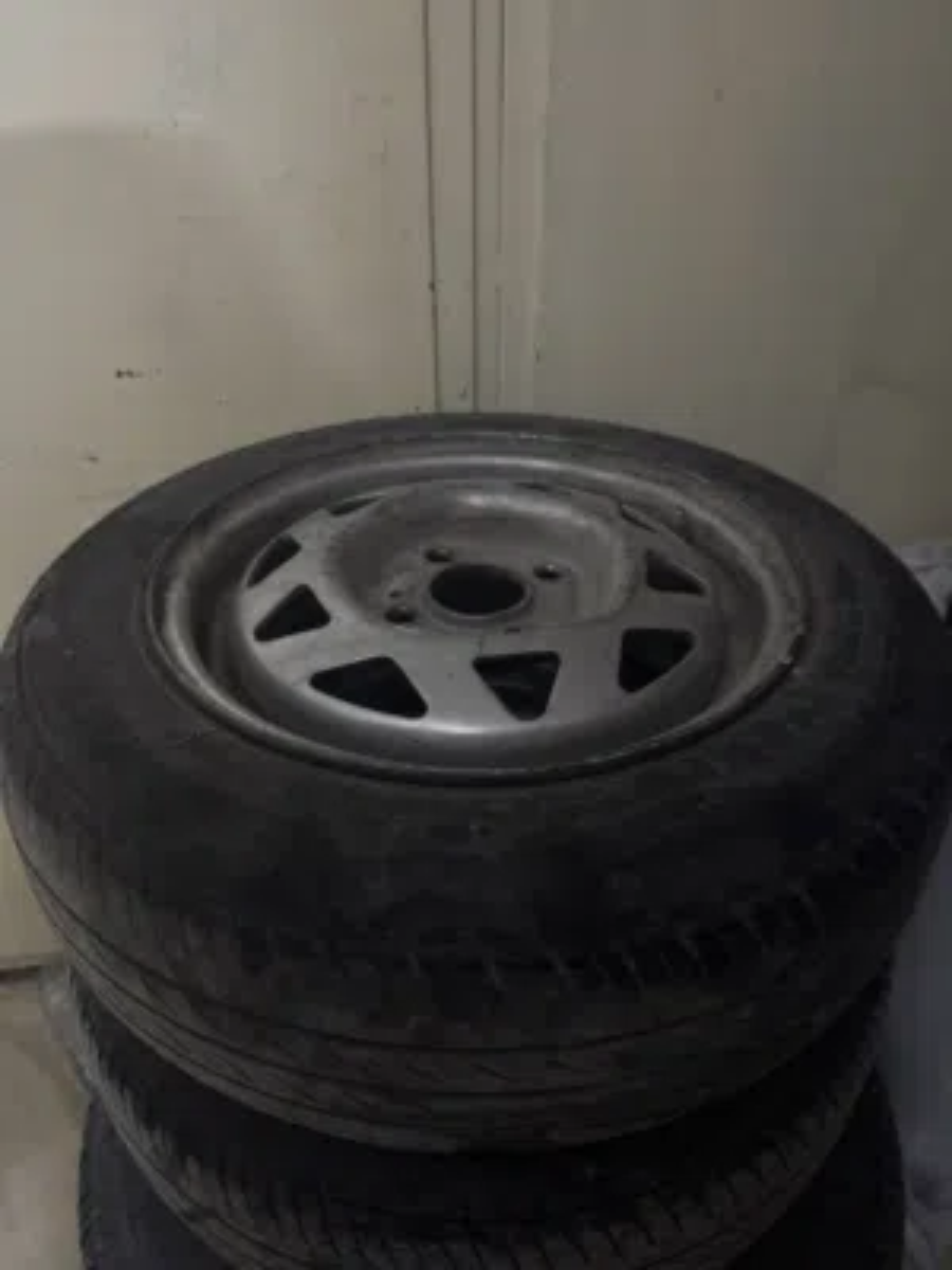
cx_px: 476
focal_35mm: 24
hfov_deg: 56.8
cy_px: 635
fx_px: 880
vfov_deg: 71.6
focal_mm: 6.76
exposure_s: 1/25
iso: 1250
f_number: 1.78
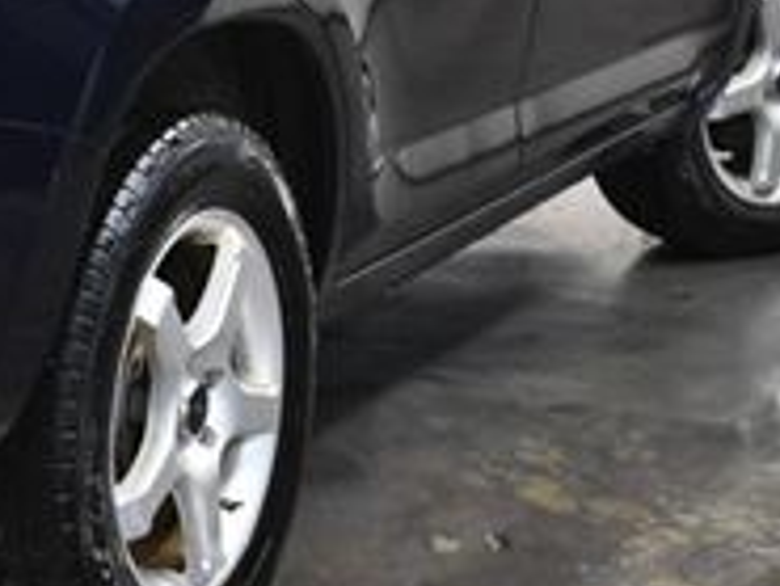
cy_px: -67
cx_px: -228
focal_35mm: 143
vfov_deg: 10.3
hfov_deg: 13.3
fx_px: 3224
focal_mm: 29
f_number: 4.2
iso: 1800
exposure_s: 1/125
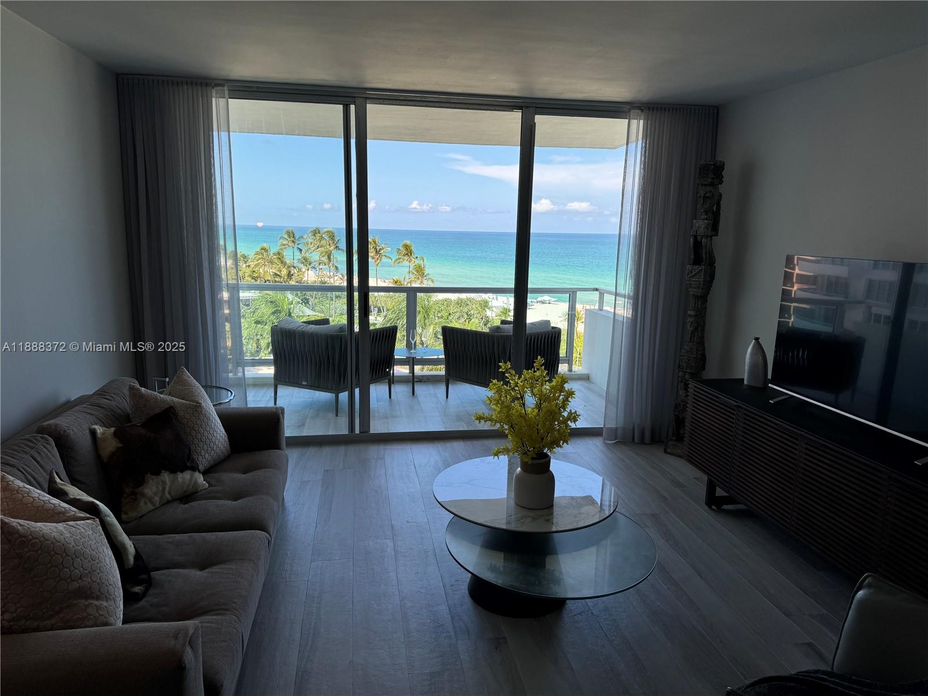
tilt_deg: -10.5
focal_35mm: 24
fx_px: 643
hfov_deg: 71.6
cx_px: 464
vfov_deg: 56.8
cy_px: 348
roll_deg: -0.8
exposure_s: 1/938
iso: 80
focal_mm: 6.76
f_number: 1.78
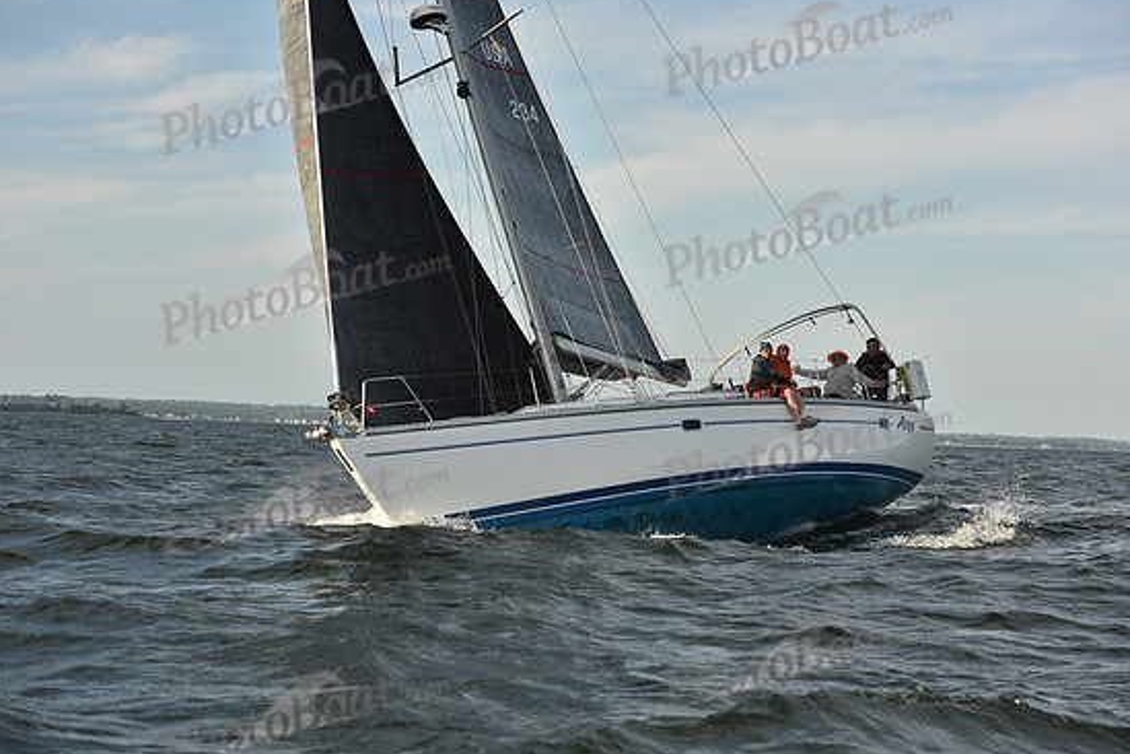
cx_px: 558
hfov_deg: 27.3
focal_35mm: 74
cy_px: 370
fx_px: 2323
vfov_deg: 18.4
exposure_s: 1/1600
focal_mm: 70
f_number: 5
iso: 250
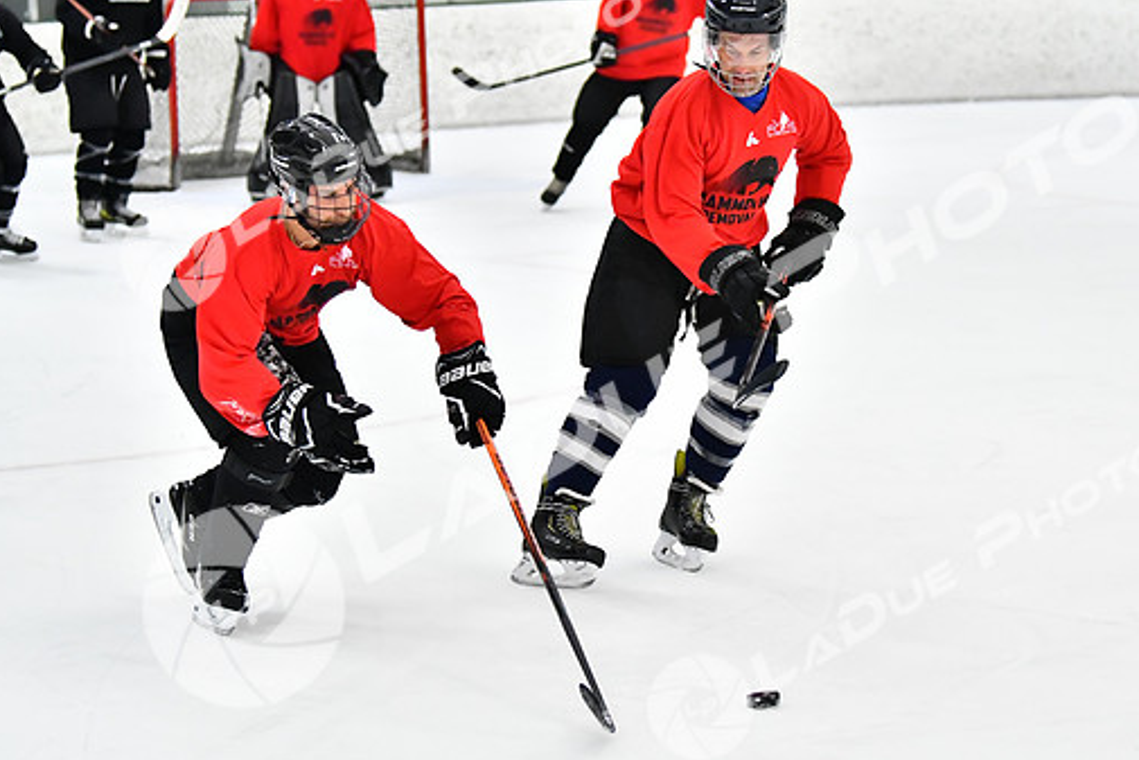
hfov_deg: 16.5
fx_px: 3924
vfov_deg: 11.1
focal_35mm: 124
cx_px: 643
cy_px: 375
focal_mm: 72
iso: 6400
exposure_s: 1/1600
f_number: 2.8
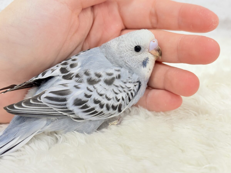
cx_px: 116
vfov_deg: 28.0
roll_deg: +2.2
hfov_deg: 36.8
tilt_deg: -18.2
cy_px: 86
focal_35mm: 52
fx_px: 347
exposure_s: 1/100
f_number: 1.6
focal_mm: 5.96
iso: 100
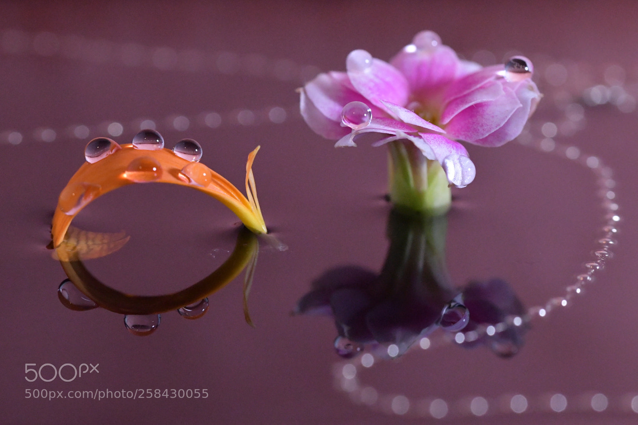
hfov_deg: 15.2
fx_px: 2393
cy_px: 212
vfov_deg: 10.2
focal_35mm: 135
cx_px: 319
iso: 6400
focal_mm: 90
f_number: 8
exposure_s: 1/400
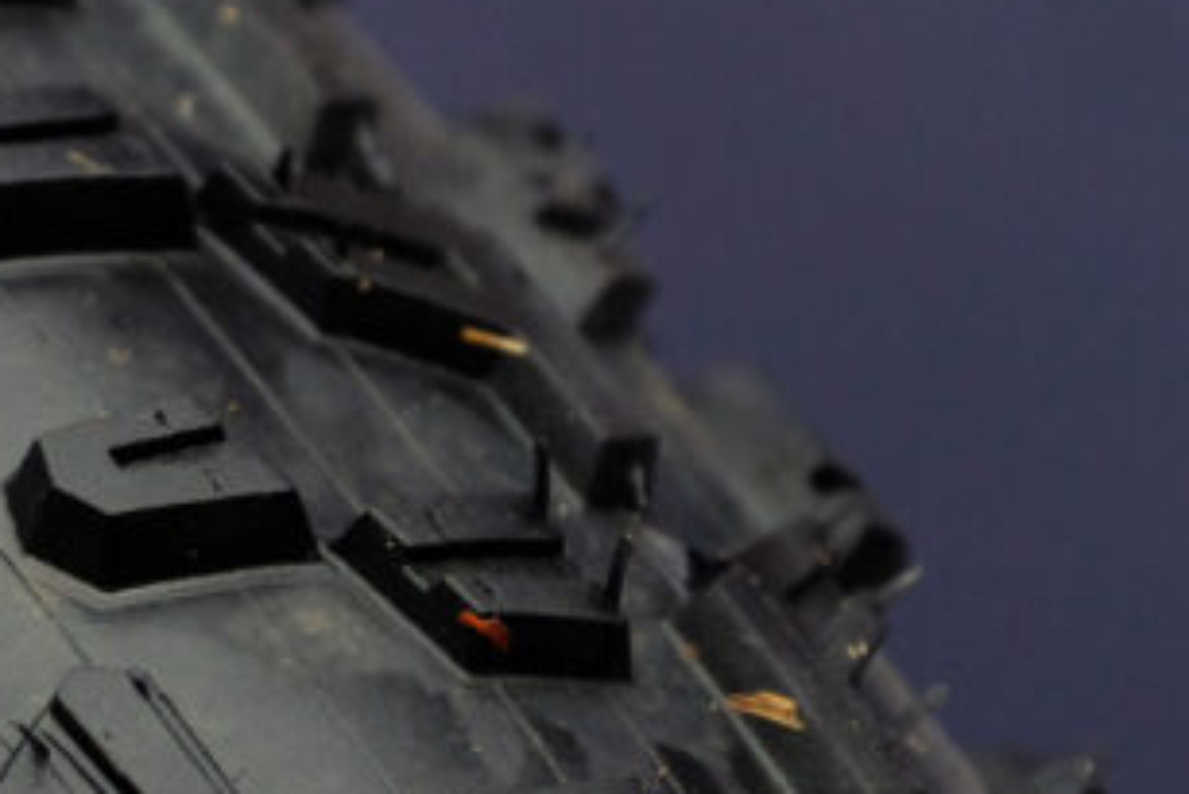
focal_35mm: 768
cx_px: 12
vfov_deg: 1.8
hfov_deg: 2.7
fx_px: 25376
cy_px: 556
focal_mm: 153.2
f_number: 5
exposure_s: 1/250
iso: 640
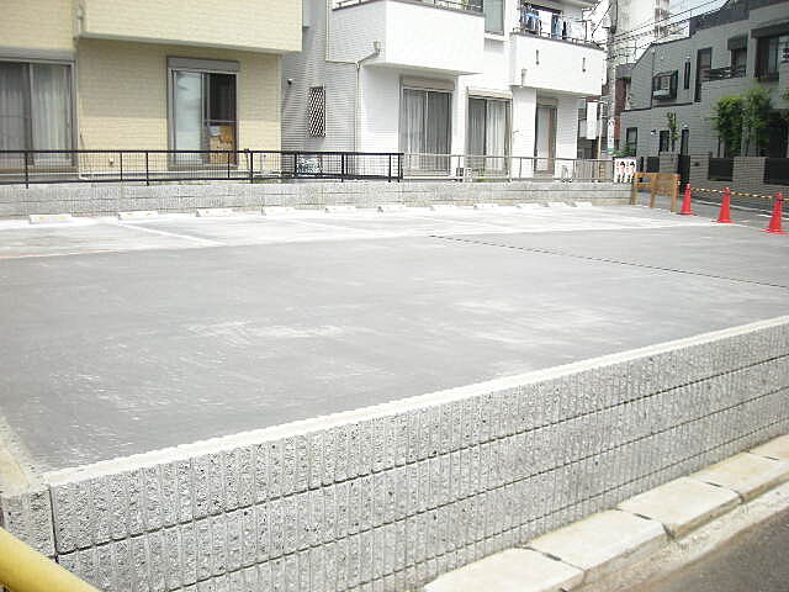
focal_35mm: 35
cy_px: 296
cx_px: 394
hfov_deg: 52.6
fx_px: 798
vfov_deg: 40.7
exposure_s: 1/196
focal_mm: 5.7
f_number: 5.7
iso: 72
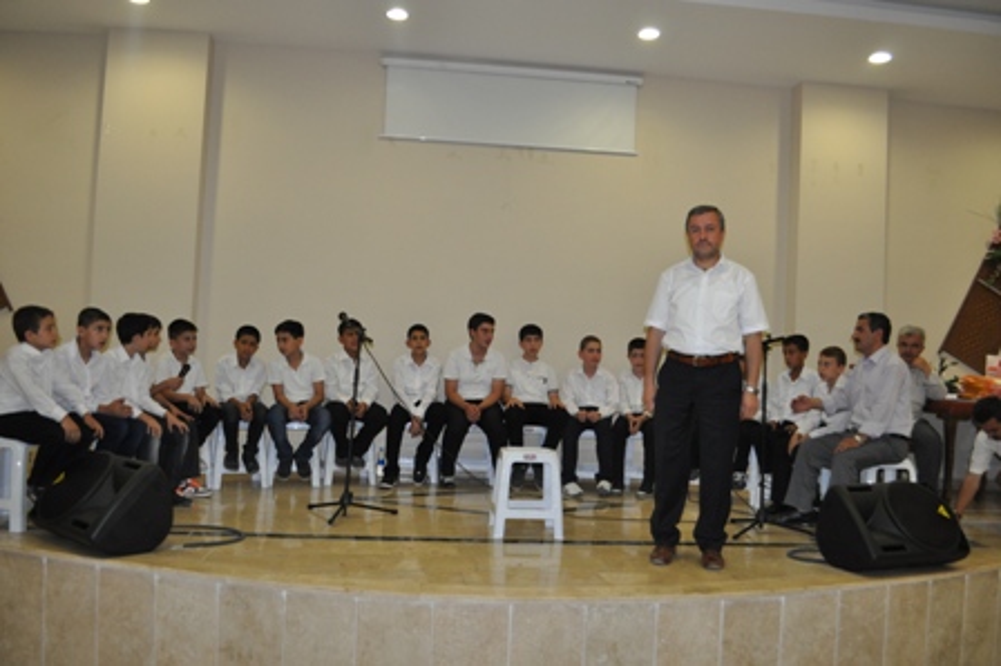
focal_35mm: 30
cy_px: 333
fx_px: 834
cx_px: 500
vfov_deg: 43.5
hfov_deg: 62.0
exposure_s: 1/60
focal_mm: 20
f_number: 3.8
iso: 800
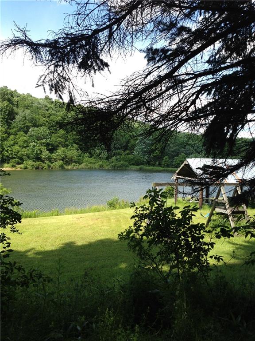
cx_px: 128
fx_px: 344
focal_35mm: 35
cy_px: 170
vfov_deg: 52.6
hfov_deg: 40.7
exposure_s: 1/890
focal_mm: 4.28
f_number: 2.4
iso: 64
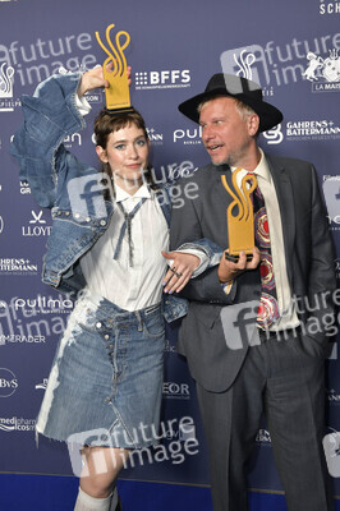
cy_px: 256
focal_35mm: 44
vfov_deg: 44.5
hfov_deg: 30.5
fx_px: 624
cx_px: 170
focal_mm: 44
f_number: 6.3
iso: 2000
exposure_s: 1/250
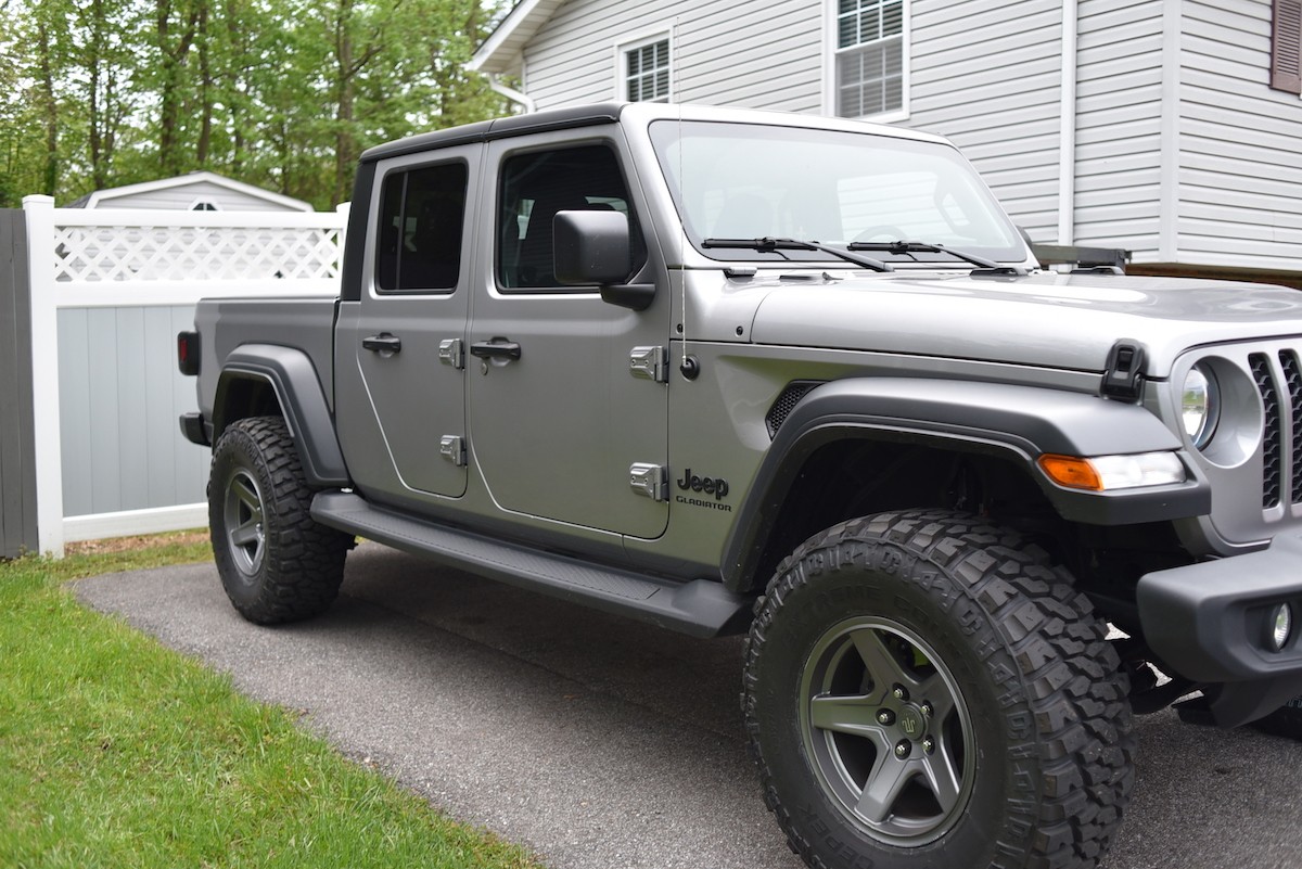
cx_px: 651
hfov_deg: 54.4
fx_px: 1266
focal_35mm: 35
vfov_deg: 37.9
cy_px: 434
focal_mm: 35
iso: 720
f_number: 4
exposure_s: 1/60
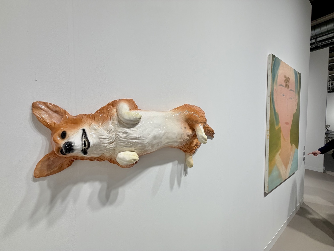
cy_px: 126
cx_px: 167
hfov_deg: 102.1
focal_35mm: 14
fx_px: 135
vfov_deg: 85.7
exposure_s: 1/121
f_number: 2.2
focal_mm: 2.22
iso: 50
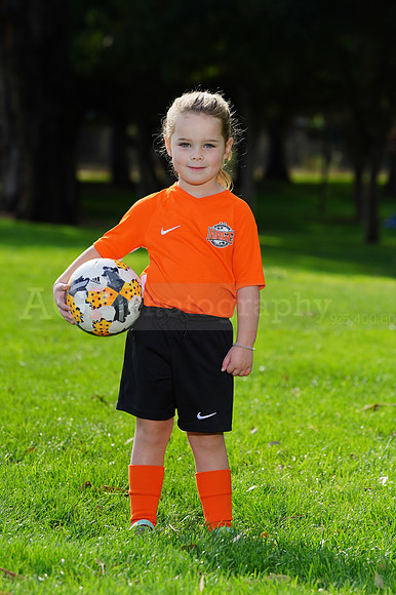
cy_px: 298
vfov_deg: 9.7
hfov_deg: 6.5
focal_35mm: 212
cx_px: 198
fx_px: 3502
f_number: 8
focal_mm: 212
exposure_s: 1/200
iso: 125
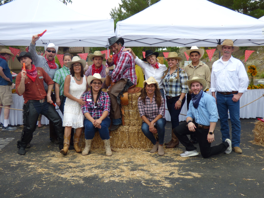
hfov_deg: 43.9
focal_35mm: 43
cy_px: 99
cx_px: 132
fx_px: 328
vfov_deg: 33.6
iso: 100
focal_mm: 7.37
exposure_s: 1/400
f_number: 3.6
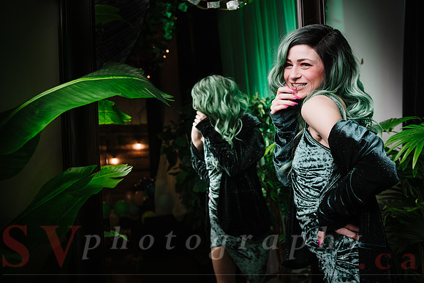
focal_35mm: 31
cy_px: 137
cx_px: 219
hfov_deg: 60.1
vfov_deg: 42.2
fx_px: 367
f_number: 3.5
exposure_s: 1/160
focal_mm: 30
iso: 64
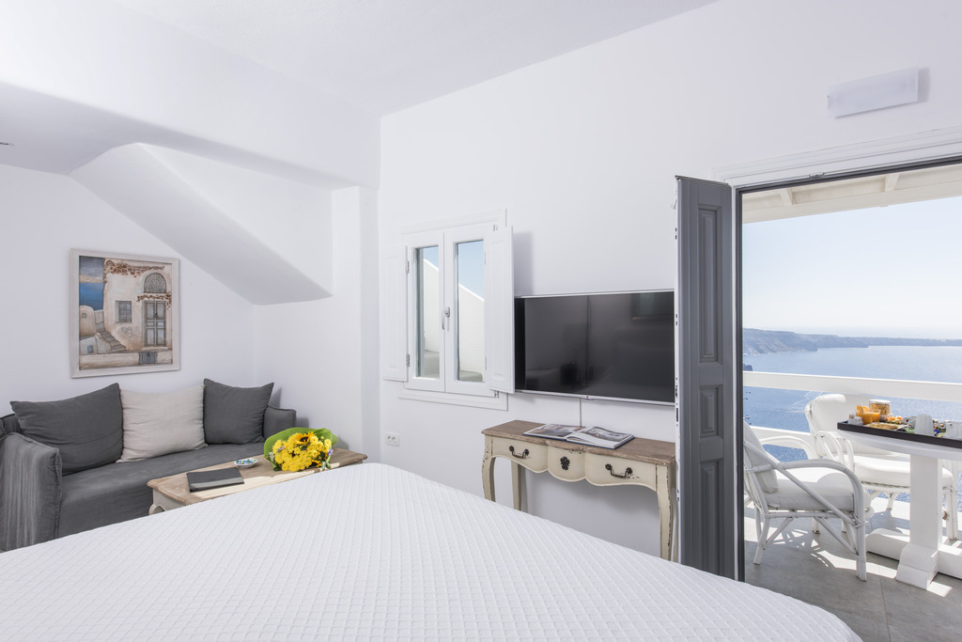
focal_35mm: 19
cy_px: 321
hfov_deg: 86.9
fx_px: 508
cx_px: 481
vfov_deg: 64.6
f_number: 10
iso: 100
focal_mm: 19
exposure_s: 1/160
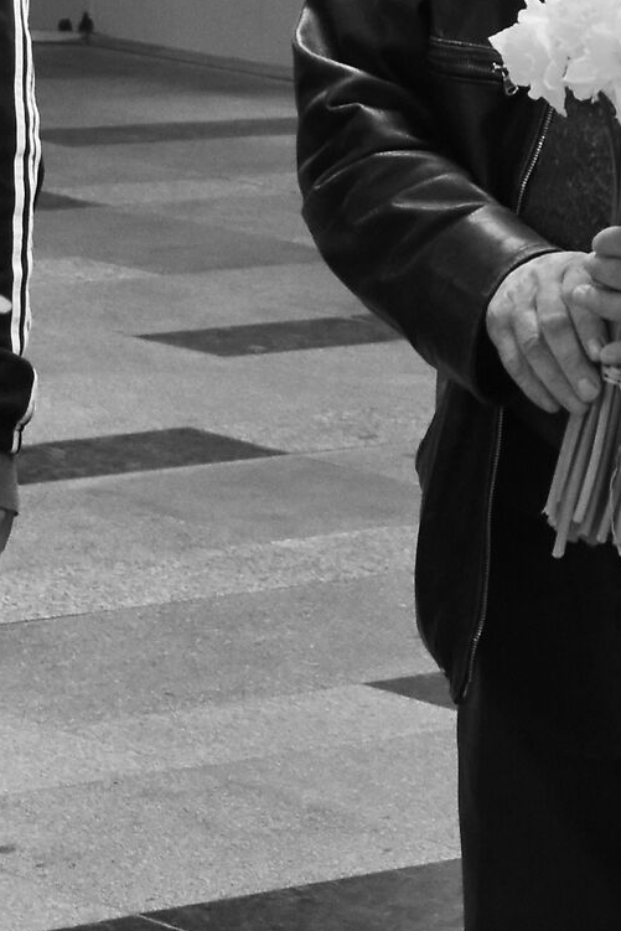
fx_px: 4215
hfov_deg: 8.4
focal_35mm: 163
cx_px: 350
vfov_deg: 12.6
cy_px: 691
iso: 800
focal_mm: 34
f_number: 4
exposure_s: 1/125
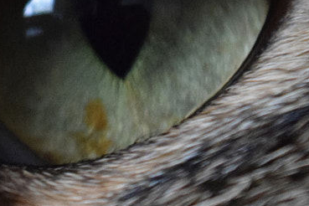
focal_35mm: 358
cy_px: 107
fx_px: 3074
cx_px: -299
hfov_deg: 5.6
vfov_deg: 3.8
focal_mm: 55
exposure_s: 1/20
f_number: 5.6
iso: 3200
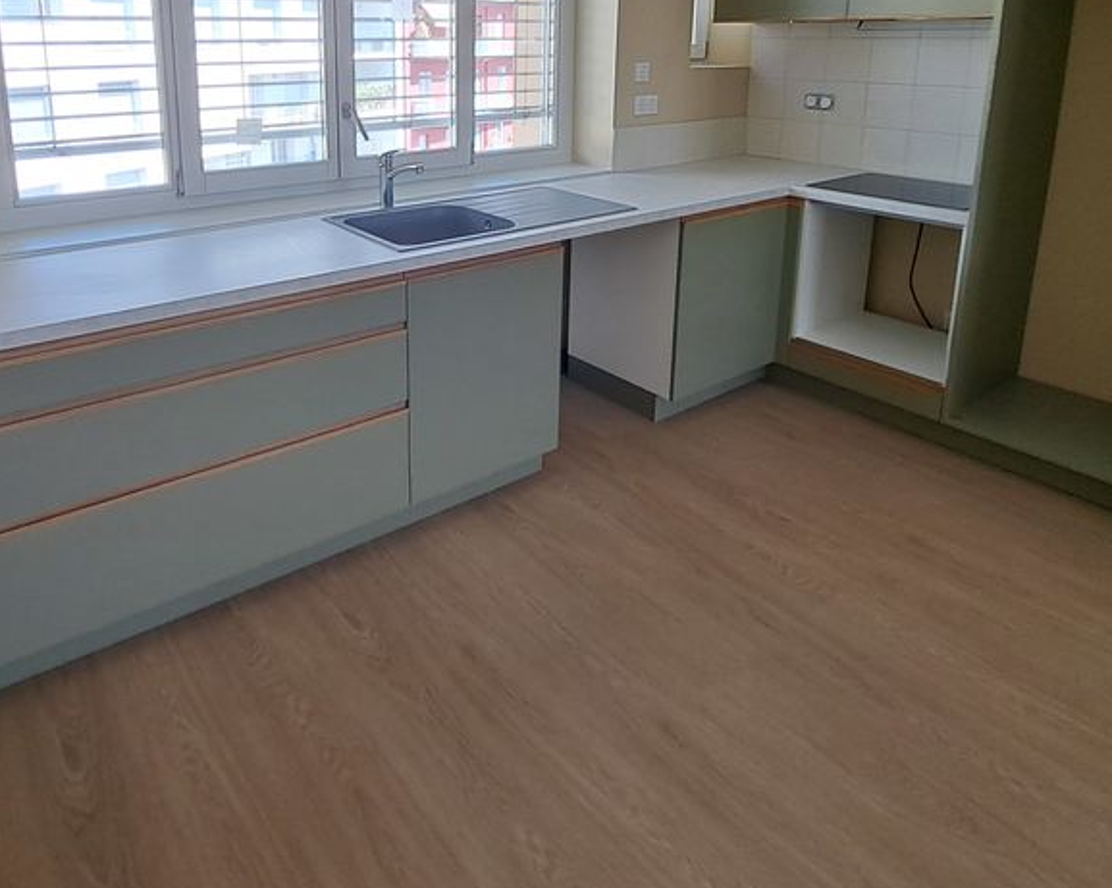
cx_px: 464
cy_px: 206
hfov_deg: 74.5
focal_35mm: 22
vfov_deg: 59.2
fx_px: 724
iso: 50
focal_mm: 1.74
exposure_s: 1/100
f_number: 2.2
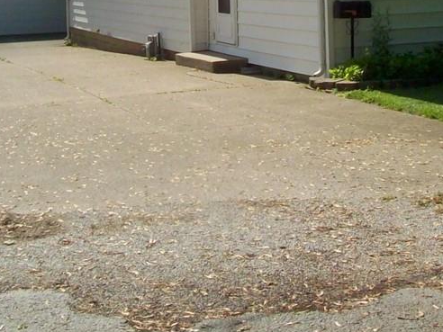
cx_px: 222
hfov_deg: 26.0
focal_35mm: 75
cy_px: -4
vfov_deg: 19.1
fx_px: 960
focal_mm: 6
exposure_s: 1/549
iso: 80
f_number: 4.8
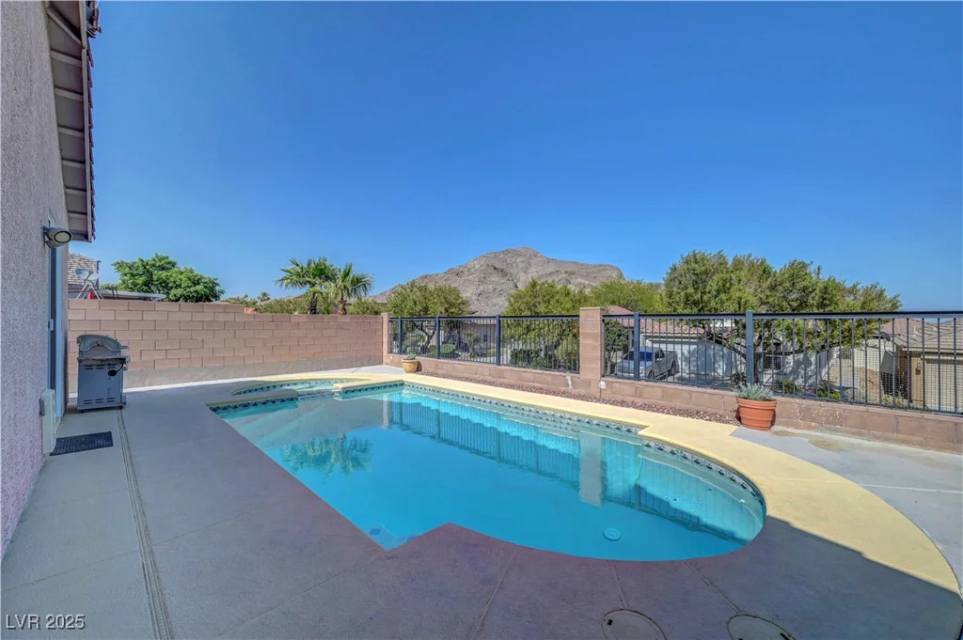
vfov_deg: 81.1
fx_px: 374
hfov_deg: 104.3
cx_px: 482
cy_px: 320
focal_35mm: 14
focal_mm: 14
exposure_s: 1/400
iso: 400
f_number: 9
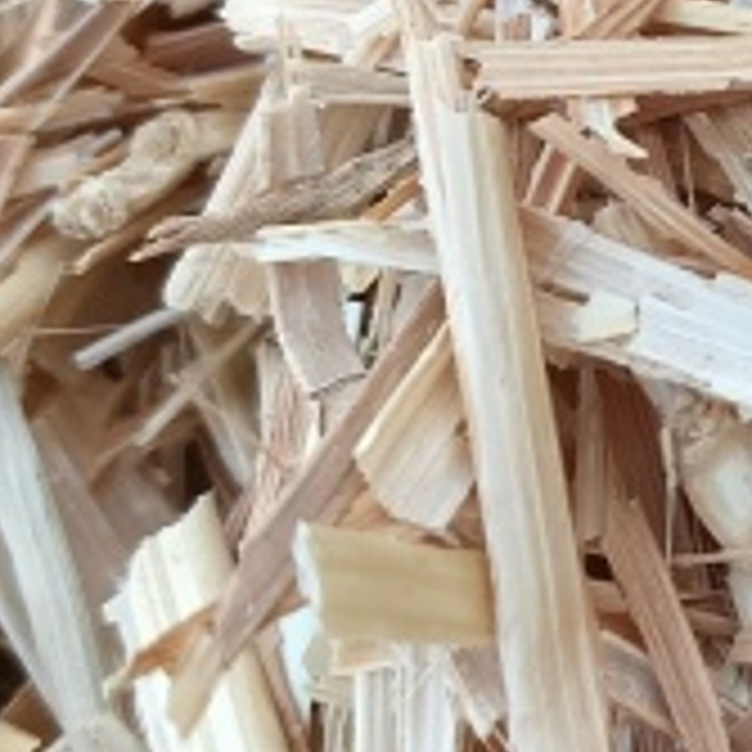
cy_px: 216
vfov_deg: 15.2
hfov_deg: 13.7
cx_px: 1333
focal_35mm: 114
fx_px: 2802
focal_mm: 3.61
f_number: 1.8
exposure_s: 1/147
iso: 50
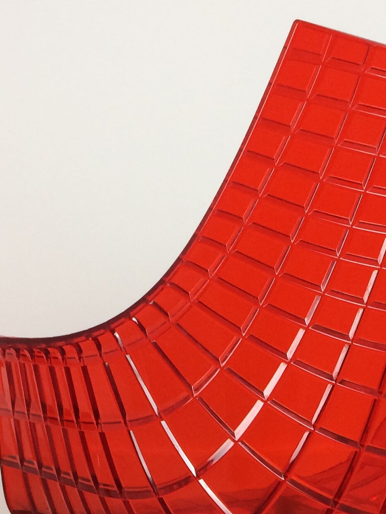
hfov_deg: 19.2
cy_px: 571
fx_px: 1130
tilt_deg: -15.7
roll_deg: +1.7
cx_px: 305
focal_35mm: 76
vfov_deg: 23.9
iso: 50
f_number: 2.2
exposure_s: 1/33
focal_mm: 4.15
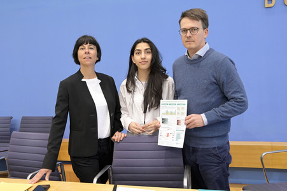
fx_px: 271
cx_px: 144
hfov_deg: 55.8
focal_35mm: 34
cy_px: 96
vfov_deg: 38.8
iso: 4000
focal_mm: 34
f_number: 5.6
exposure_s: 1/320
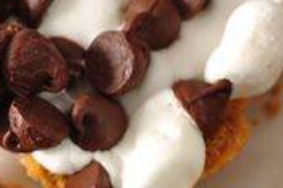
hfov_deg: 17.1
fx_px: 942
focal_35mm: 120
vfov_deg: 11.1
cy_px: 250
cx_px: 173
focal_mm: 28
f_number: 5.6
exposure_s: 1/125
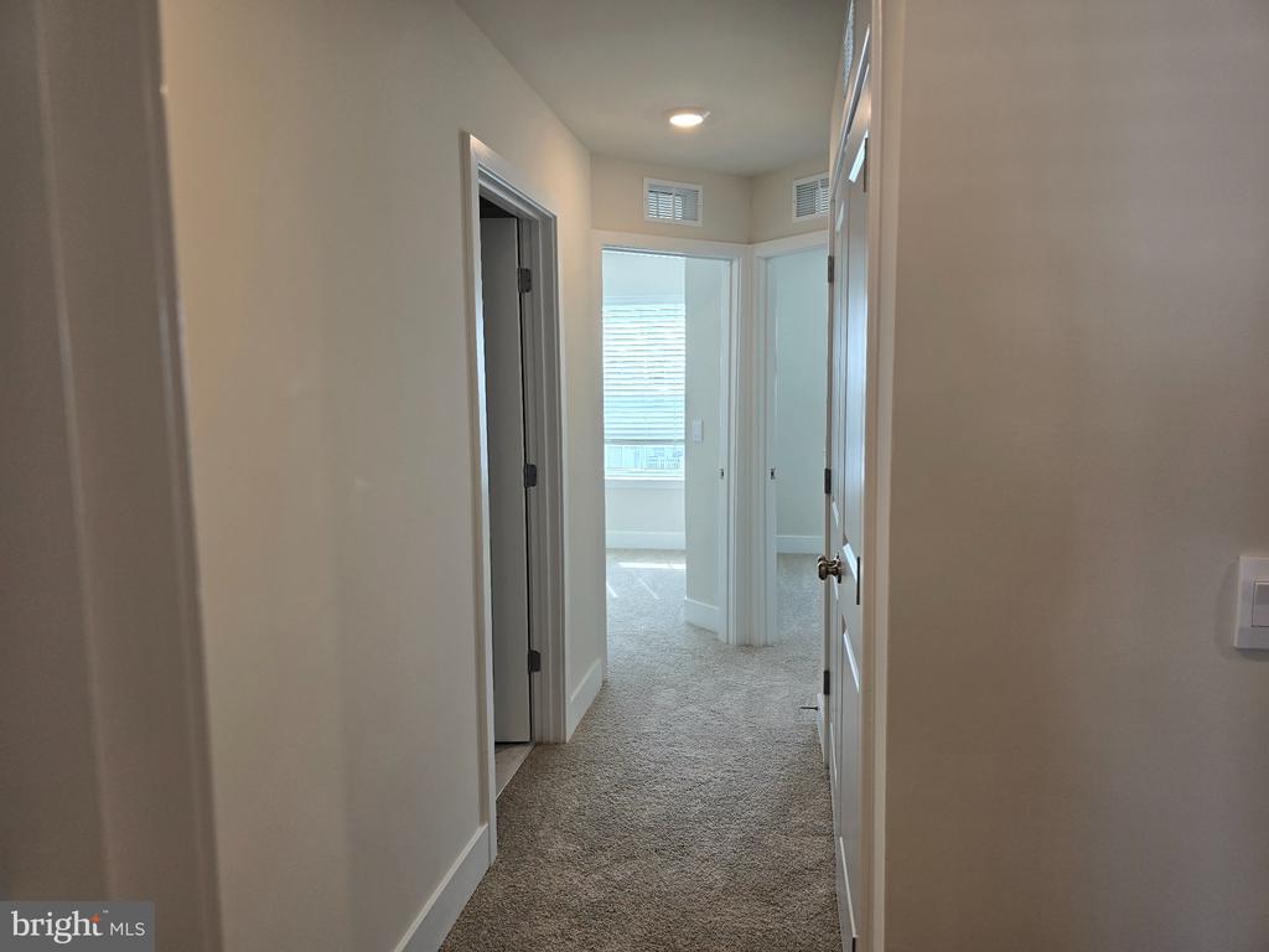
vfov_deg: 58.9
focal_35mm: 23
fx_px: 843
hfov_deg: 73.9
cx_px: 634
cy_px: 476
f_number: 1.7
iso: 50
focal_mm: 6.3
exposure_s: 1/120
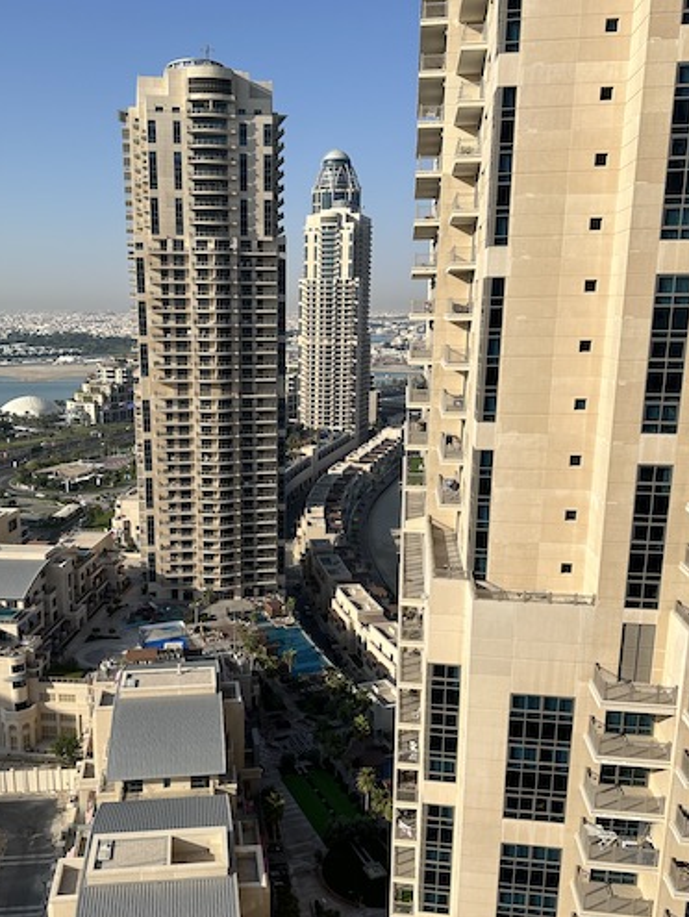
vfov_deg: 58.2
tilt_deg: -11.4
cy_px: 502
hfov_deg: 45.2
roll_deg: -0.7
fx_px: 822
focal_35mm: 31
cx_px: 274
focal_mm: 6.86
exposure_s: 1/5848
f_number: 1.78
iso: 80
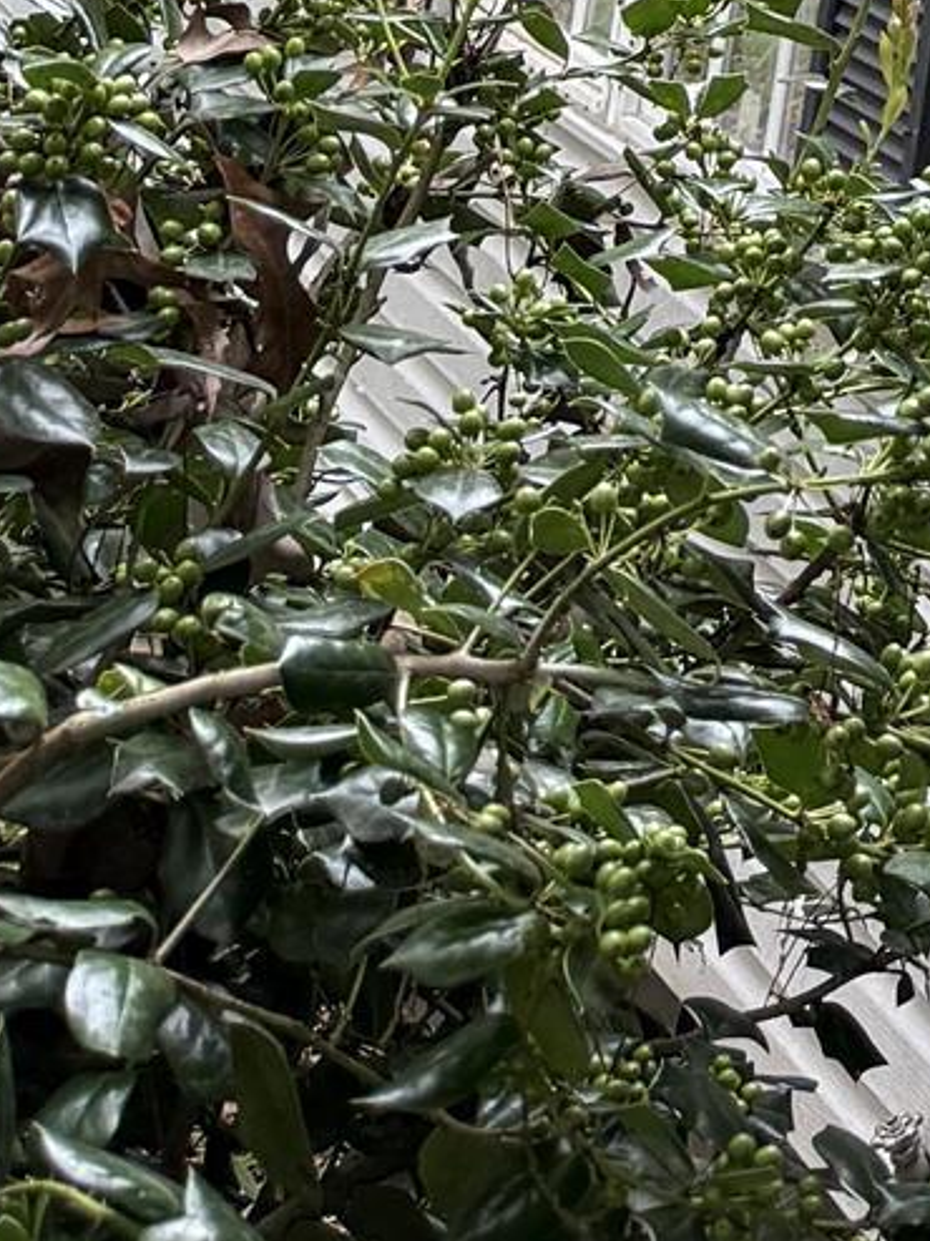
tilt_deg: +8.9
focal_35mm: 112
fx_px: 4015
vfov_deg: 14.7
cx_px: 2136
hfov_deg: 11.3
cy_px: -1203
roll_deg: -5.9
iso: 100
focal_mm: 6.76
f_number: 1.78
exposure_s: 1/296
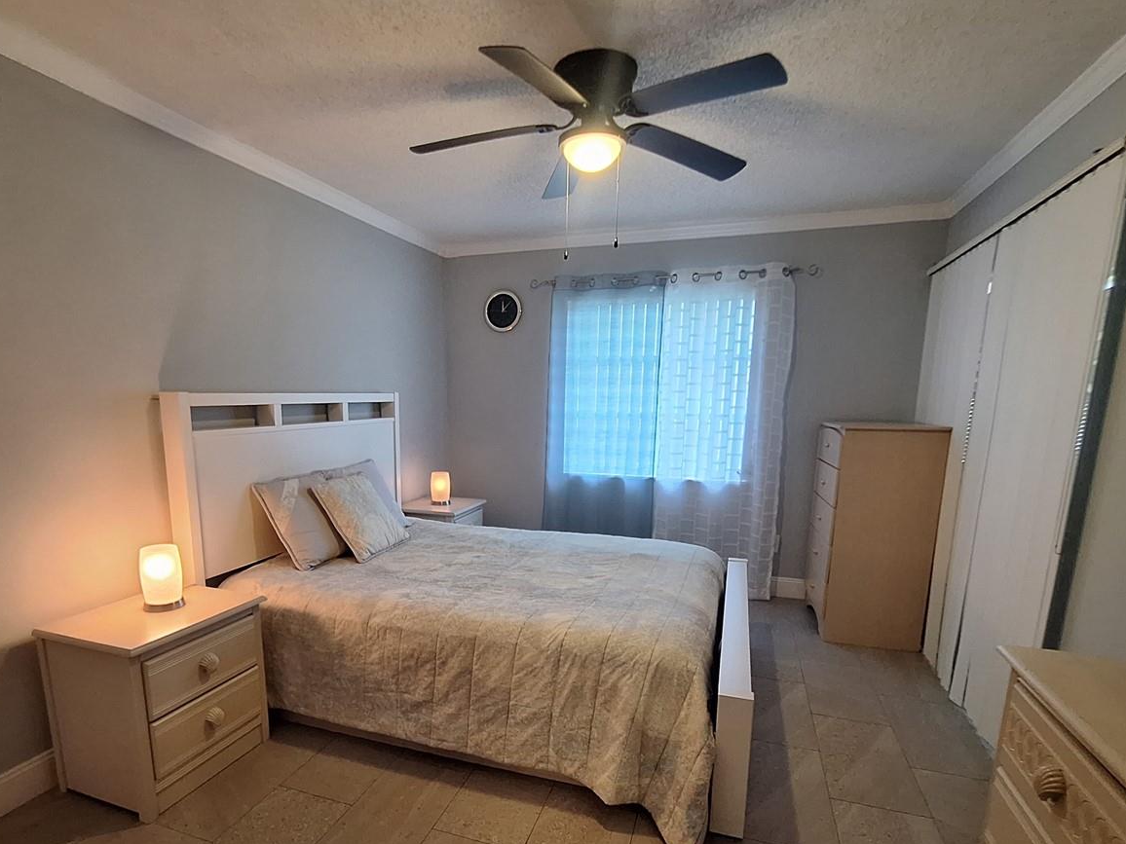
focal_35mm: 18
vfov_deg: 70.9
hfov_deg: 87.4
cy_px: 505
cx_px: 502
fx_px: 586
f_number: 2.2
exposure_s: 1/30
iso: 160
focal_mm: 1.74
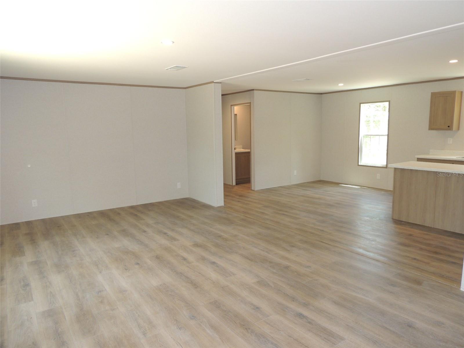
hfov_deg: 71.6
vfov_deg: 56.8
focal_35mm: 24
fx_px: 322
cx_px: 232
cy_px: 174
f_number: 3
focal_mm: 4.3
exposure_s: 1/40
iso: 200
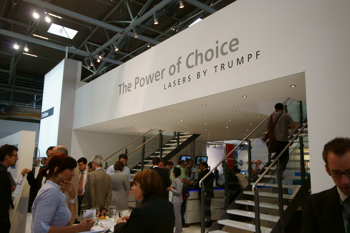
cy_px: 116
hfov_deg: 62.0
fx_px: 291
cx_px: 175
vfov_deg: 43.6
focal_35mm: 30
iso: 800
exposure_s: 1/320
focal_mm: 20
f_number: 5.6
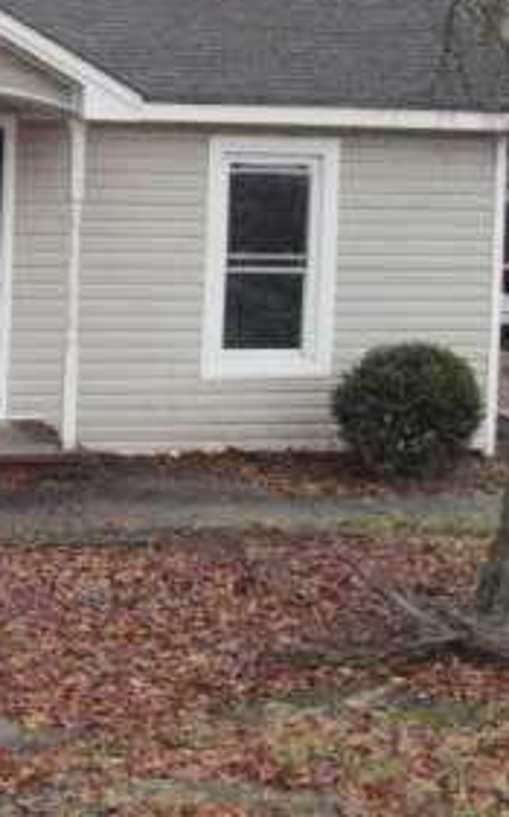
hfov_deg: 13.6
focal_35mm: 87
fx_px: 1936
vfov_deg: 23.7
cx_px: -361
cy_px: 236
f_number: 3.5
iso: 800
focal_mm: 6.3
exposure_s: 1/30
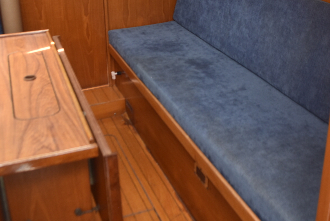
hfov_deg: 42.6
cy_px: 42
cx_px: 184
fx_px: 422
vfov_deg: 28.6
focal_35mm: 46
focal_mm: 18
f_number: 4.5
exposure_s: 1/80
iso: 400
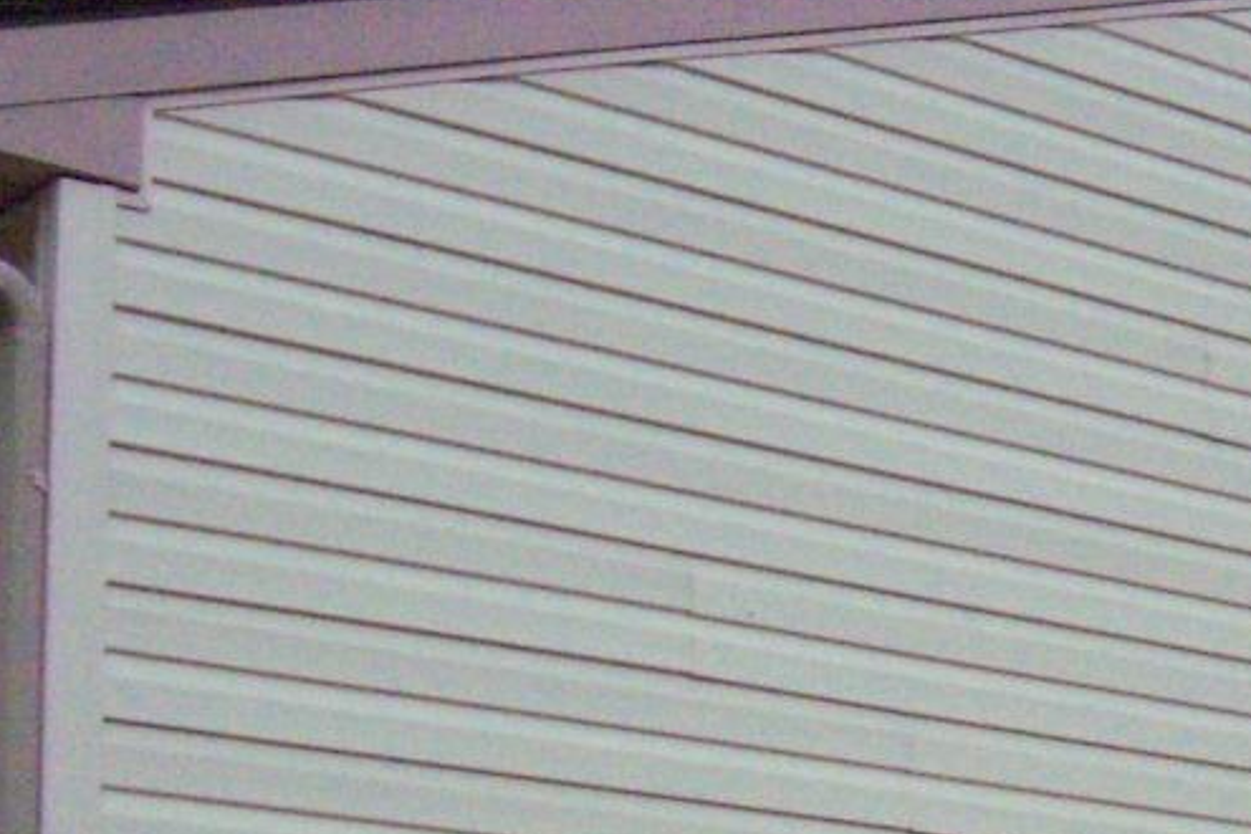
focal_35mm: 109
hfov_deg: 18.6
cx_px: 1006
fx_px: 3787
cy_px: 1125
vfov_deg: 12.2
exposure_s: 1/1250
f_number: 4.8
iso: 800
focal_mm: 7.5
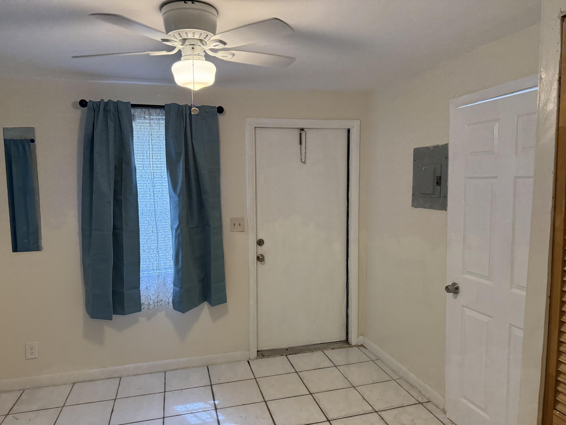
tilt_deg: -3.4
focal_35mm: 24
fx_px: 392
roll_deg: +0.4
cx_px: 283
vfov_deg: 56.8
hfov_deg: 71.6
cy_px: 212
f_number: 1.78
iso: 250
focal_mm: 6.76
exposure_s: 1/60
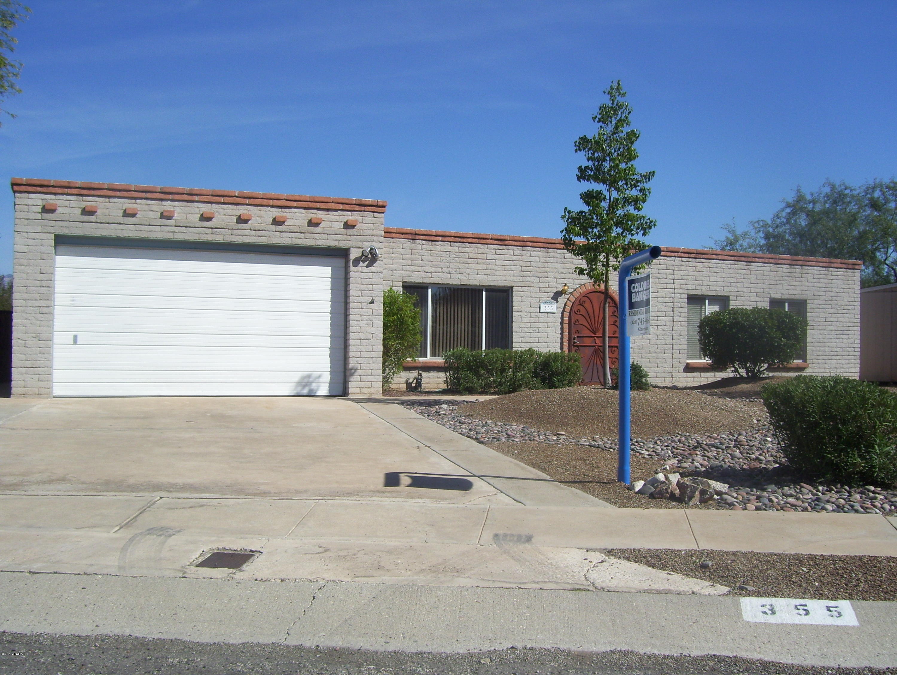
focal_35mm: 36
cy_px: 338
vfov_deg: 39.7
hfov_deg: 51.3
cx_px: 448
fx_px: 934
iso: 80
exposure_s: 1/1000
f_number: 4.8
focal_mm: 6
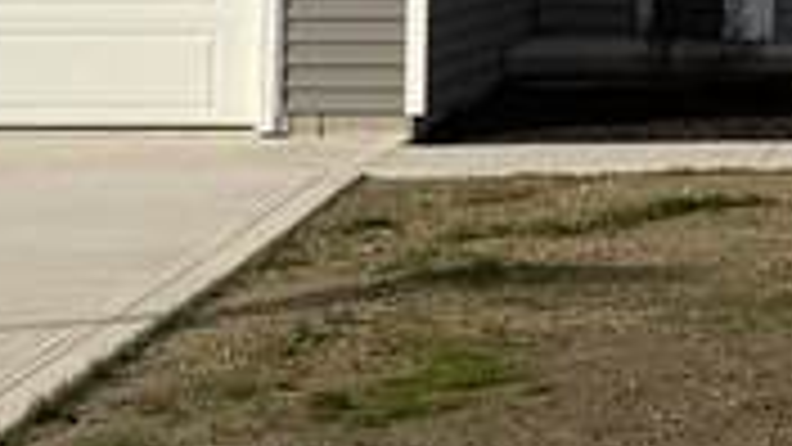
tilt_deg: +4.3
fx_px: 3990
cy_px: -387
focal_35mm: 190
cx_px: 1008
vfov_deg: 6.2
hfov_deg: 11.1
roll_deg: -1.4
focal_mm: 6.76
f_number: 1.78
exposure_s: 1/6711
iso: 80
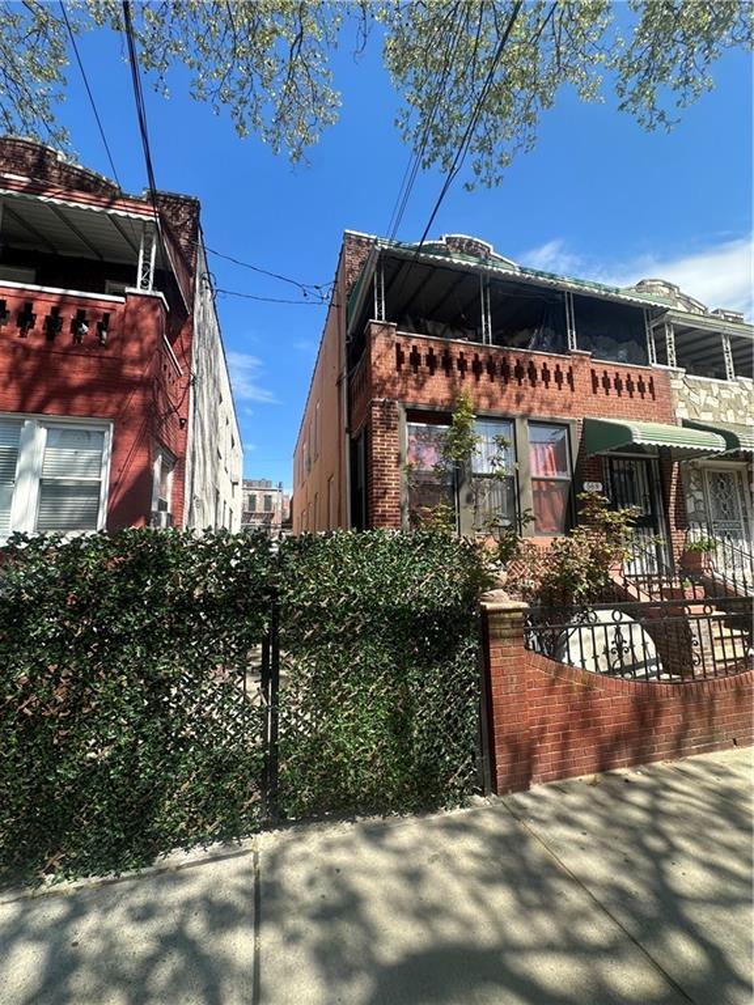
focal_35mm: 14
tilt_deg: +9.0
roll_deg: +0.1
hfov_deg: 85.7
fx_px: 407
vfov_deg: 102.1
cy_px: 502
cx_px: 377
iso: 40
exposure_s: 1/836
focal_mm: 2.22
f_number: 2.2
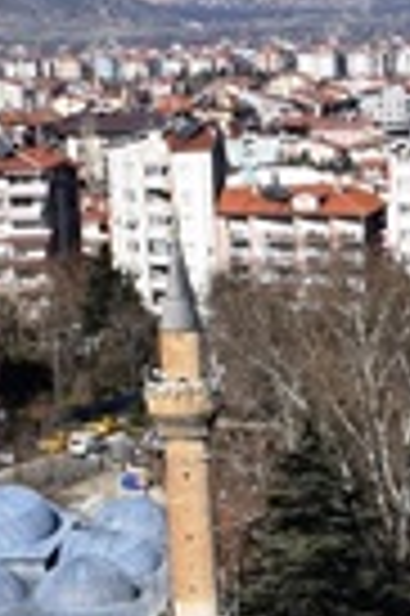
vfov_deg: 12.4
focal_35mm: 164
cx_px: 766
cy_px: 571
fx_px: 2809
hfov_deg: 8.0
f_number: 10
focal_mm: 20
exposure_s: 1/400
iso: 200
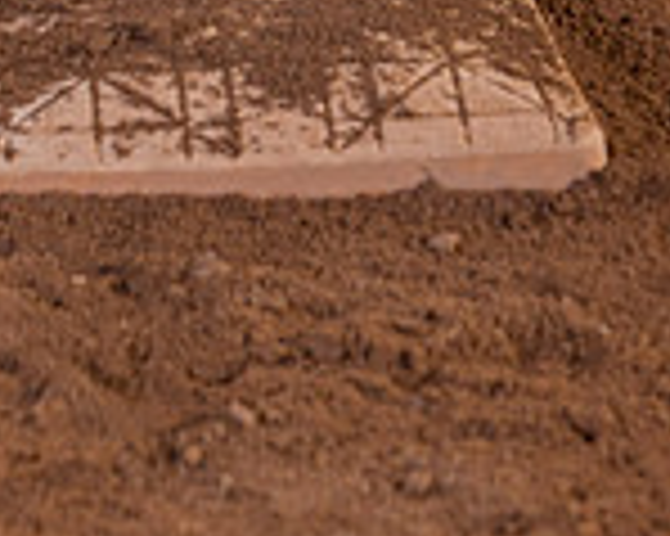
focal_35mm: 170
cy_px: -419
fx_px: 3369
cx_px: 306
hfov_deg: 11.4
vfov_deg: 8.7
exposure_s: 1/80
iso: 2000
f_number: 5
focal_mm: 60
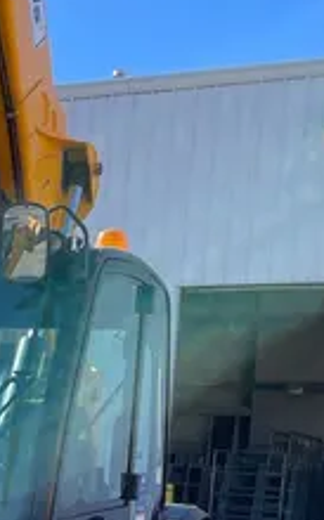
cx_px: -258
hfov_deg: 12.9
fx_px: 1303
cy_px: 545
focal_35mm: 92
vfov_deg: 21.6
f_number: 1.6
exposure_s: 1/1887
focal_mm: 4.2
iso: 32
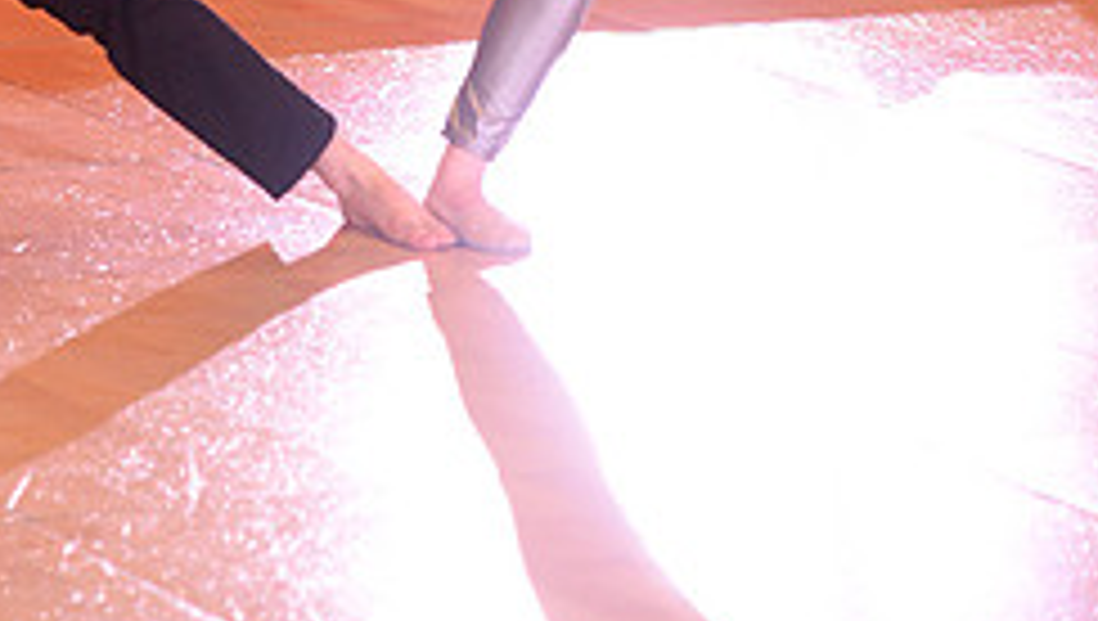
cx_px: 412
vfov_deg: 4.4
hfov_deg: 7.7
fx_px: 8105
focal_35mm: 278
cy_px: -351
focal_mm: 112
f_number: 4
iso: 2000
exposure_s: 1/250
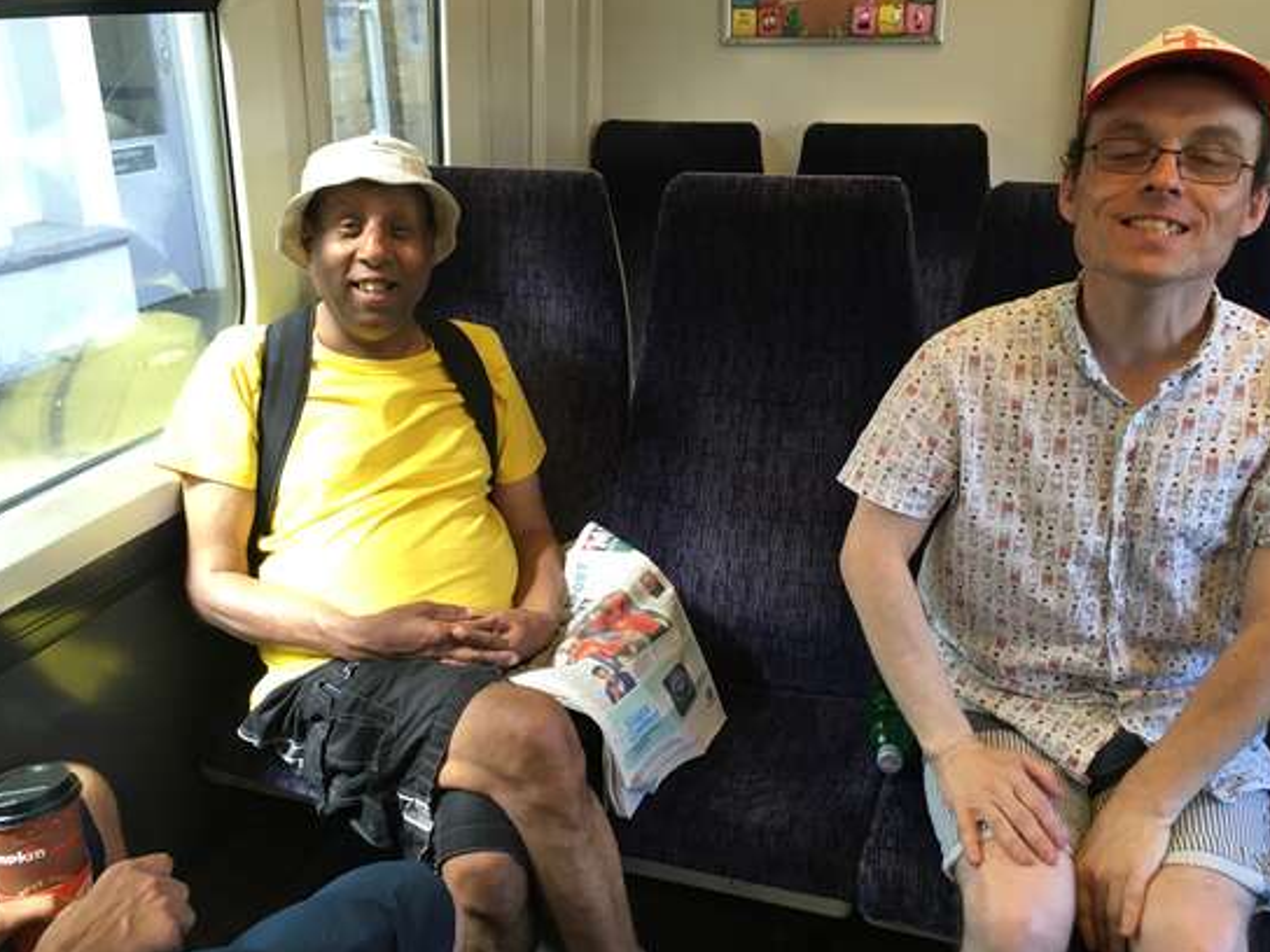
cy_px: 439
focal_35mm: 32
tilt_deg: -20.1
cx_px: 649
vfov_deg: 44.1
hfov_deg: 56.8
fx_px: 1174
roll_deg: +1.0
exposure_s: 1/33
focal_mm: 4.15
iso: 64
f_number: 2.2
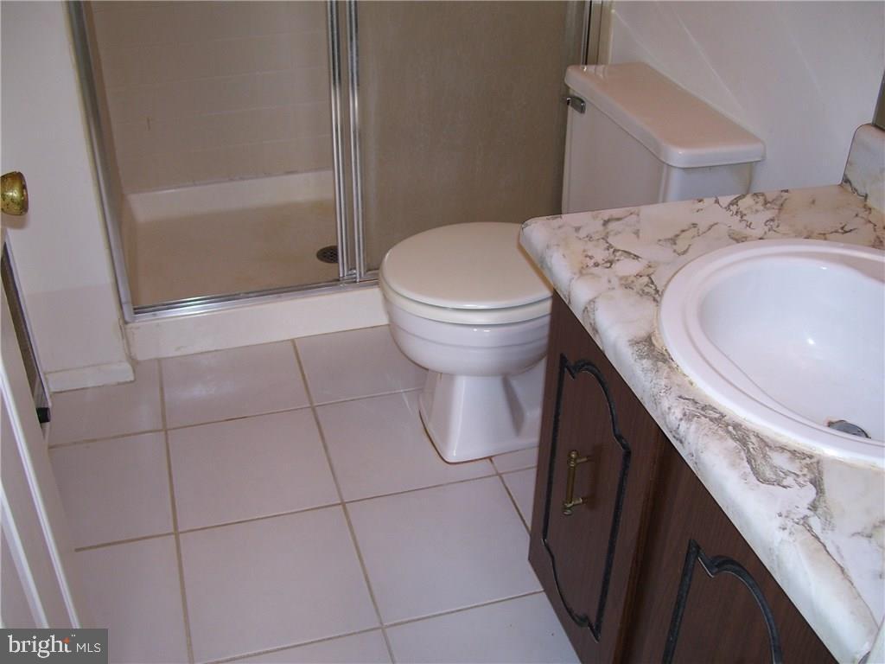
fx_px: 946
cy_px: 332
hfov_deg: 50.1
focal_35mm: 37
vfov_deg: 38.7
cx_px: 442
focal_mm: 6
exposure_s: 1/45
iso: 80
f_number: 2.7
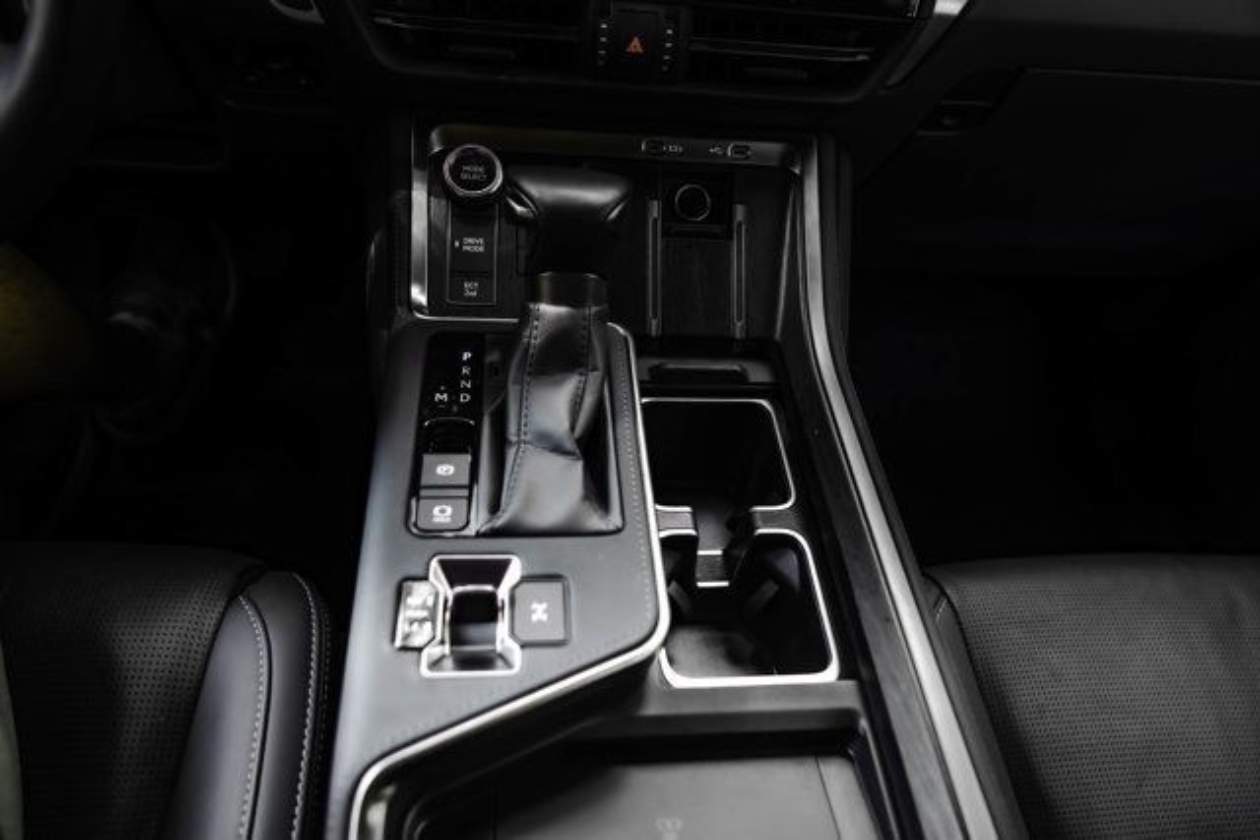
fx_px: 840
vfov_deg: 53.2
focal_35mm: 24
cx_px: 630
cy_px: 420
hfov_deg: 73.7
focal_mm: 24
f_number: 2.8
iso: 800
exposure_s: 1/250
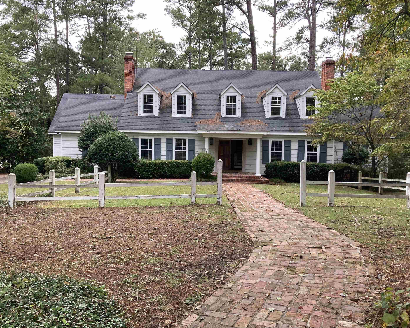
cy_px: 163
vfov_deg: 48.5
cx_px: 216
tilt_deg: -2.0
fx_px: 364
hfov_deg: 58.7
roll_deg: -1.0
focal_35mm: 30
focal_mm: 3.99
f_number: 1.8
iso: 80
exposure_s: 1/102
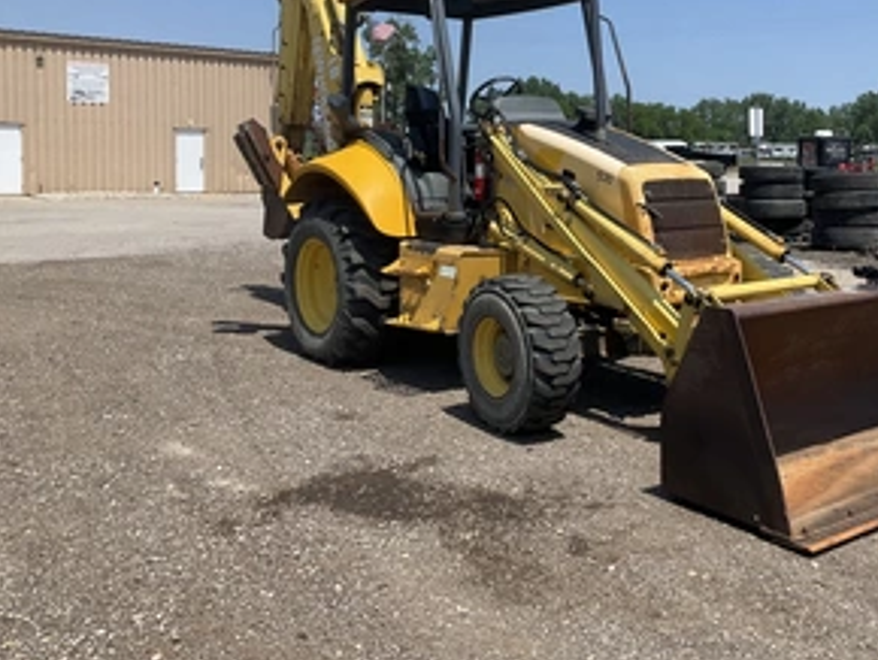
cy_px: 230
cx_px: 602
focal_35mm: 40
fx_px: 1015
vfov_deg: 35.7
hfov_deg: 45.9
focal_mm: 3
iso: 25
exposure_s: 1/1786
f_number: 1.8
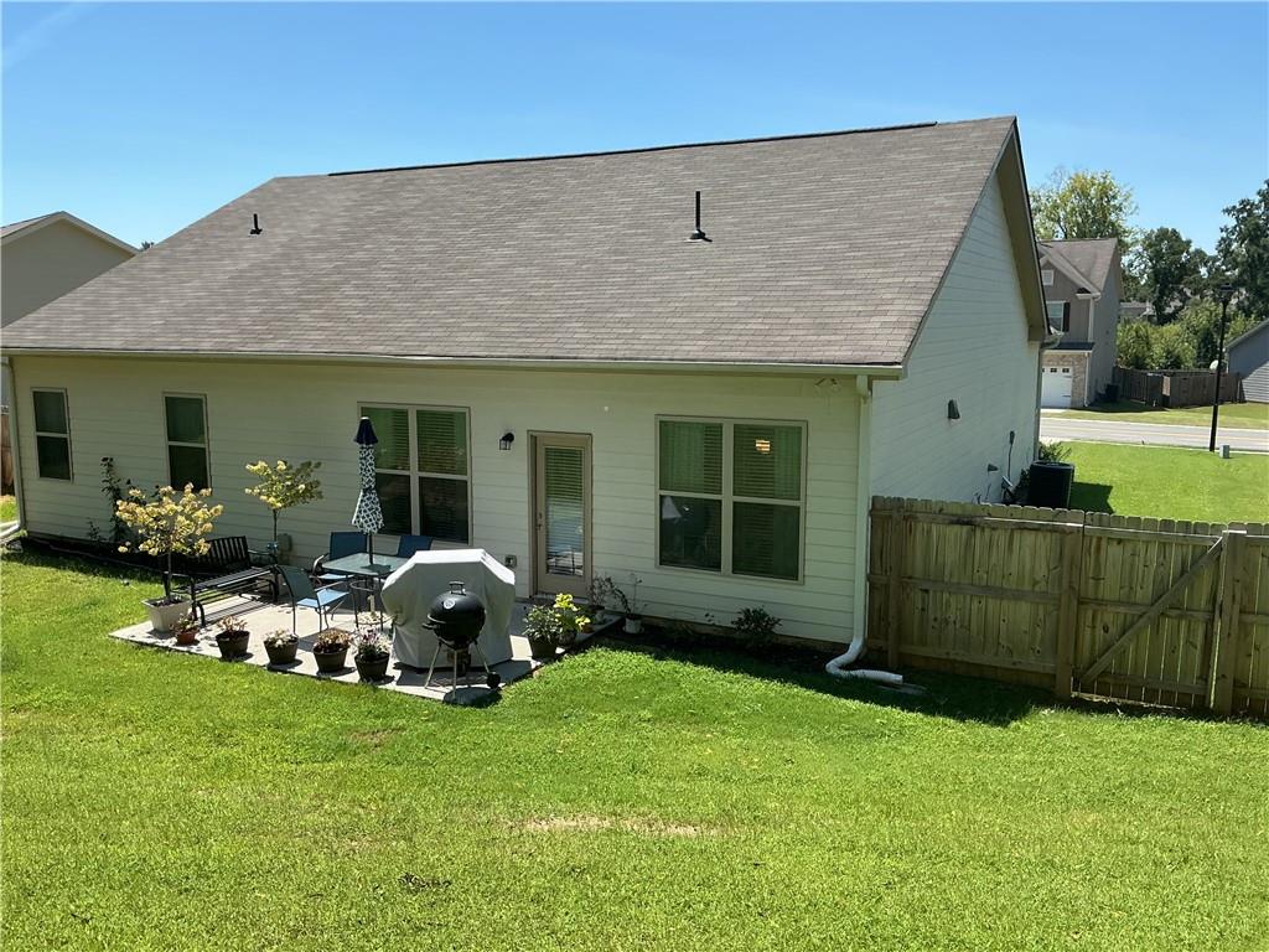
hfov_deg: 61.7
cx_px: 634
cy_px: 476
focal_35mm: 29
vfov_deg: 48.2
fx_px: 1063
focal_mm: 3
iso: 25
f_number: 1.8
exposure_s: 1/1168
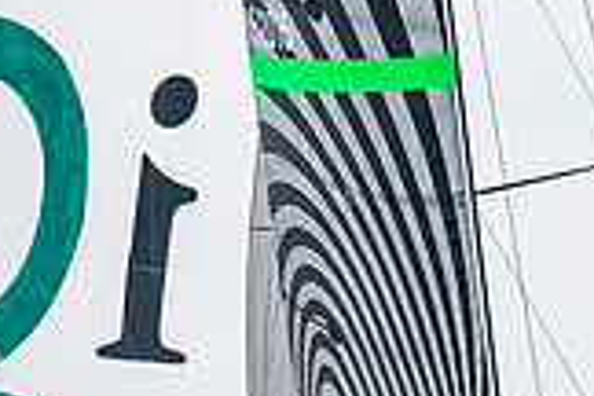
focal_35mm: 1676
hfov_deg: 1.2
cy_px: 603
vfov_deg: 0.8
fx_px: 27652
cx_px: 216
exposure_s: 1/2000
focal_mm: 300
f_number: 5.6
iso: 400
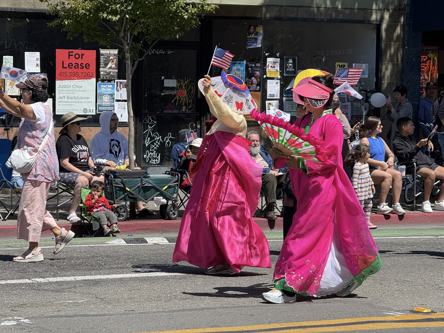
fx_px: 1539
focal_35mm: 120
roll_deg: -1.7
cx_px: 222
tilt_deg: -3.1
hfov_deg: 16.4
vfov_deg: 12.3
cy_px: 166
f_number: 2.8
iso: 50
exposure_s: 1/903
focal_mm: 15.66
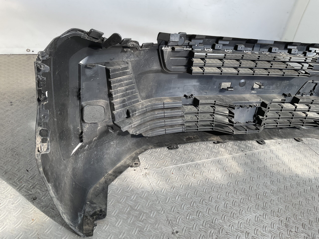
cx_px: 160
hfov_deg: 61.7
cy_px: 120
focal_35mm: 29
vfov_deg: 48.2
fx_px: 267
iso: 16
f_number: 1.8
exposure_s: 1/211
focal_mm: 3
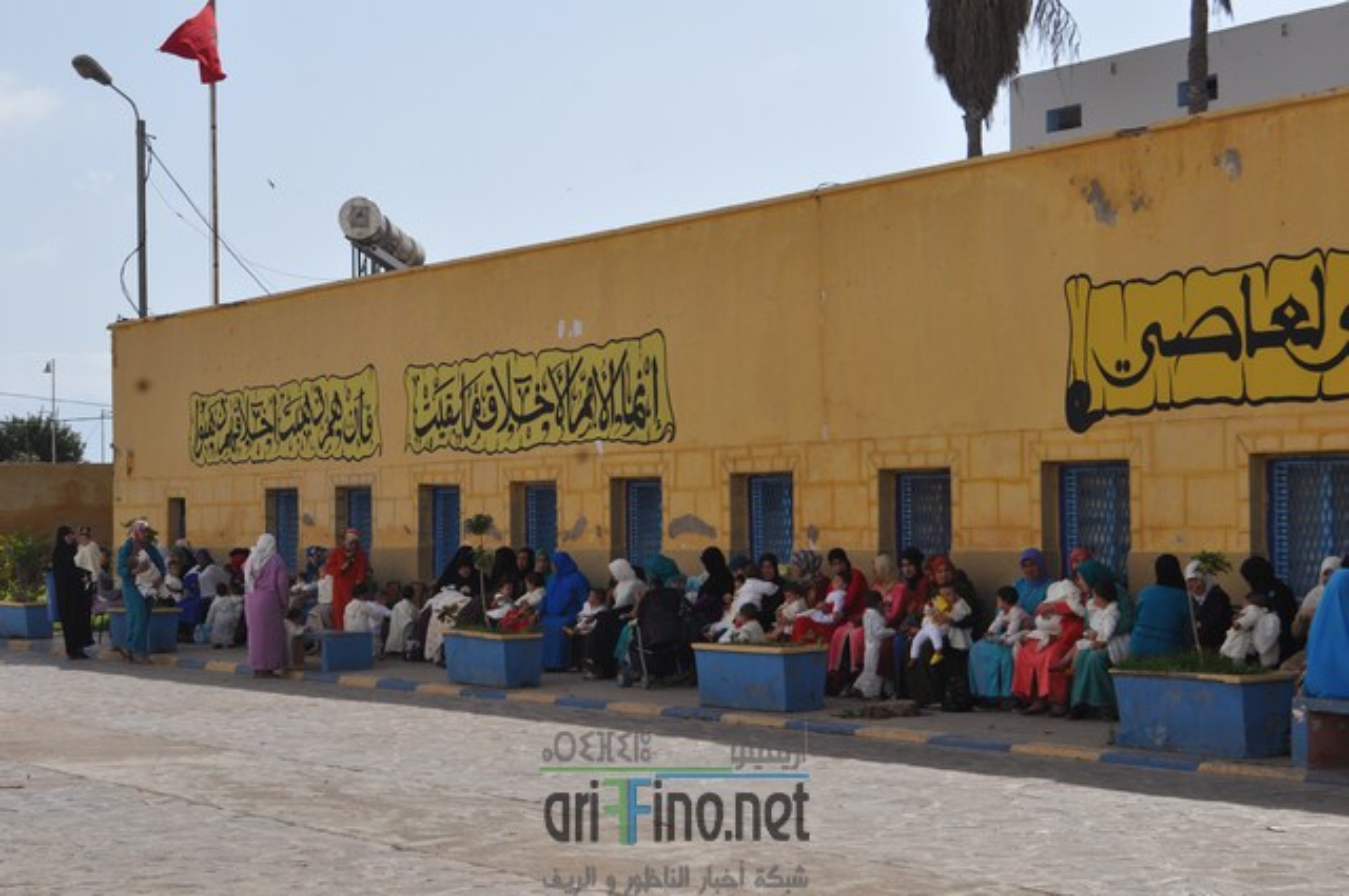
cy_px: 448
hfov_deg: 24.6
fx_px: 3088
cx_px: 674
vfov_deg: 16.5
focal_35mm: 82
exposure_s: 1/500
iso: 200
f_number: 11
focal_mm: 55
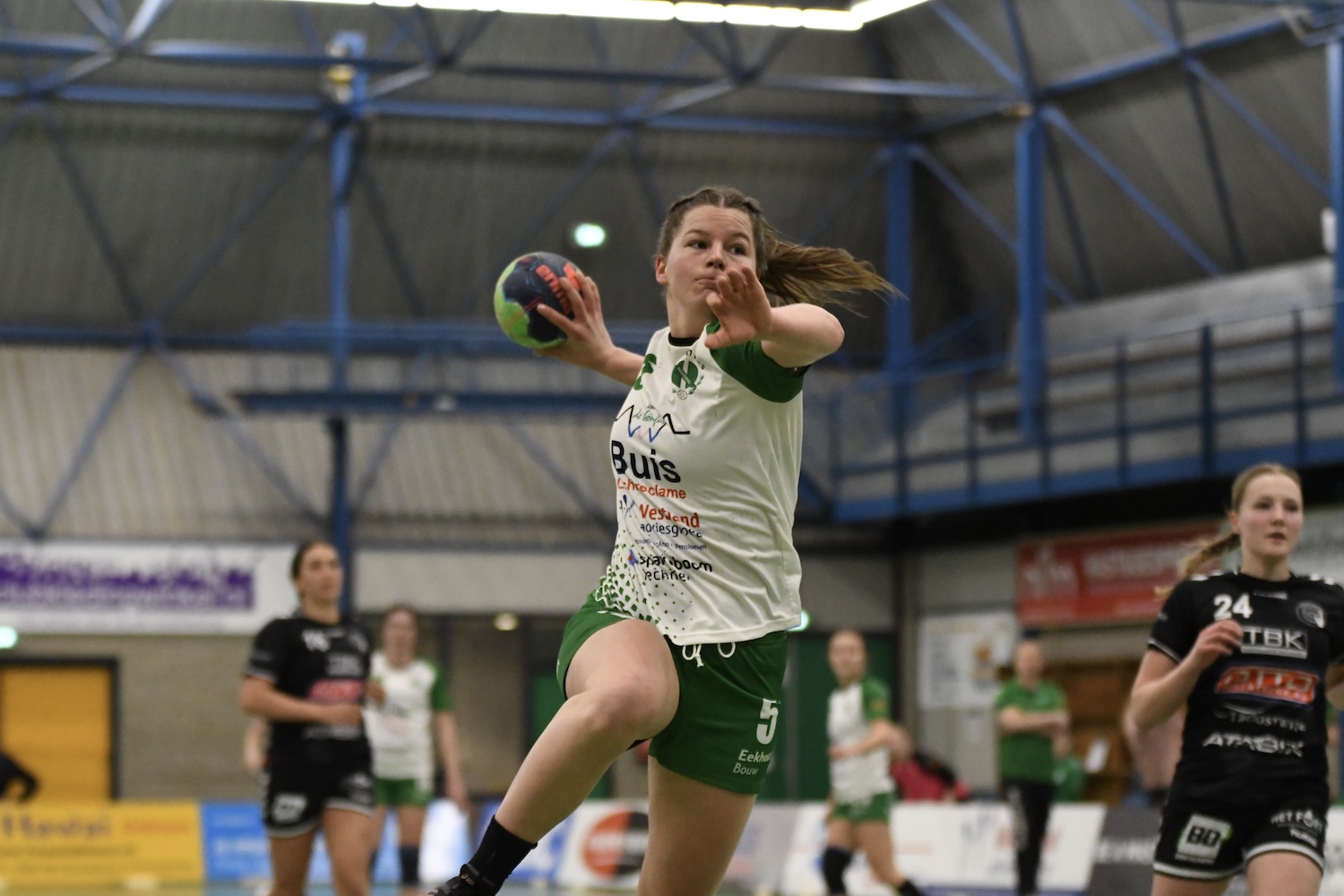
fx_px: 4816
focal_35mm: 129
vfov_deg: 10.6
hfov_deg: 15.9
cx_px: 672
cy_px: 448
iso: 6400
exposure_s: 1/1000
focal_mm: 86
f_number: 2.8
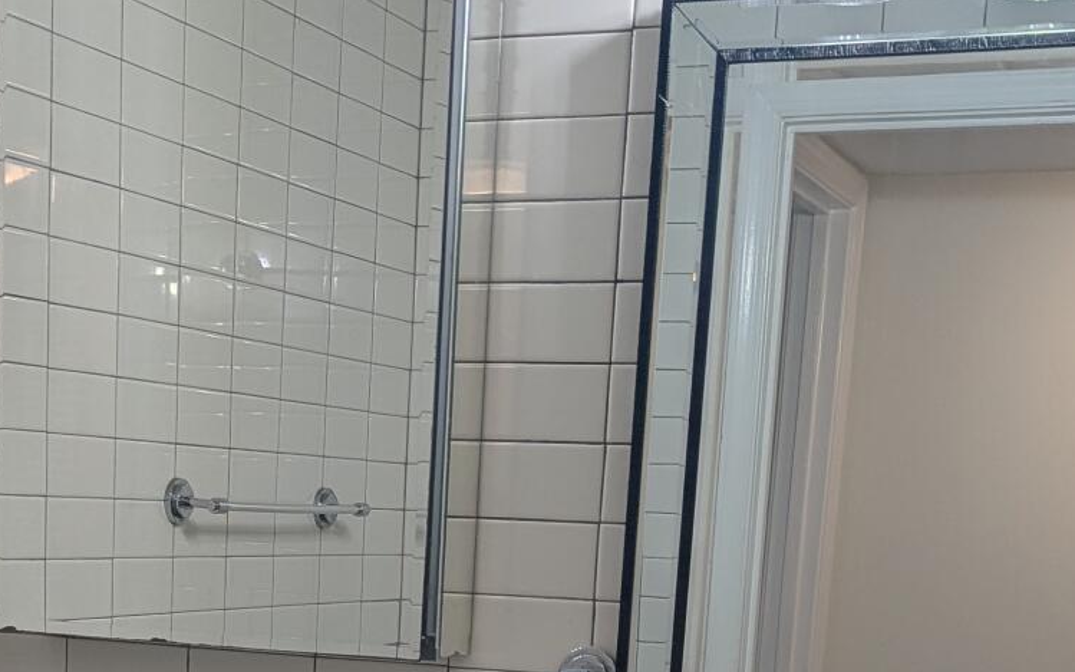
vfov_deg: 18.1
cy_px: 834
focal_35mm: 68
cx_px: 338
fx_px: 1992
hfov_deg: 29.9
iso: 60
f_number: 1.85
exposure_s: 1/120
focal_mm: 6.81
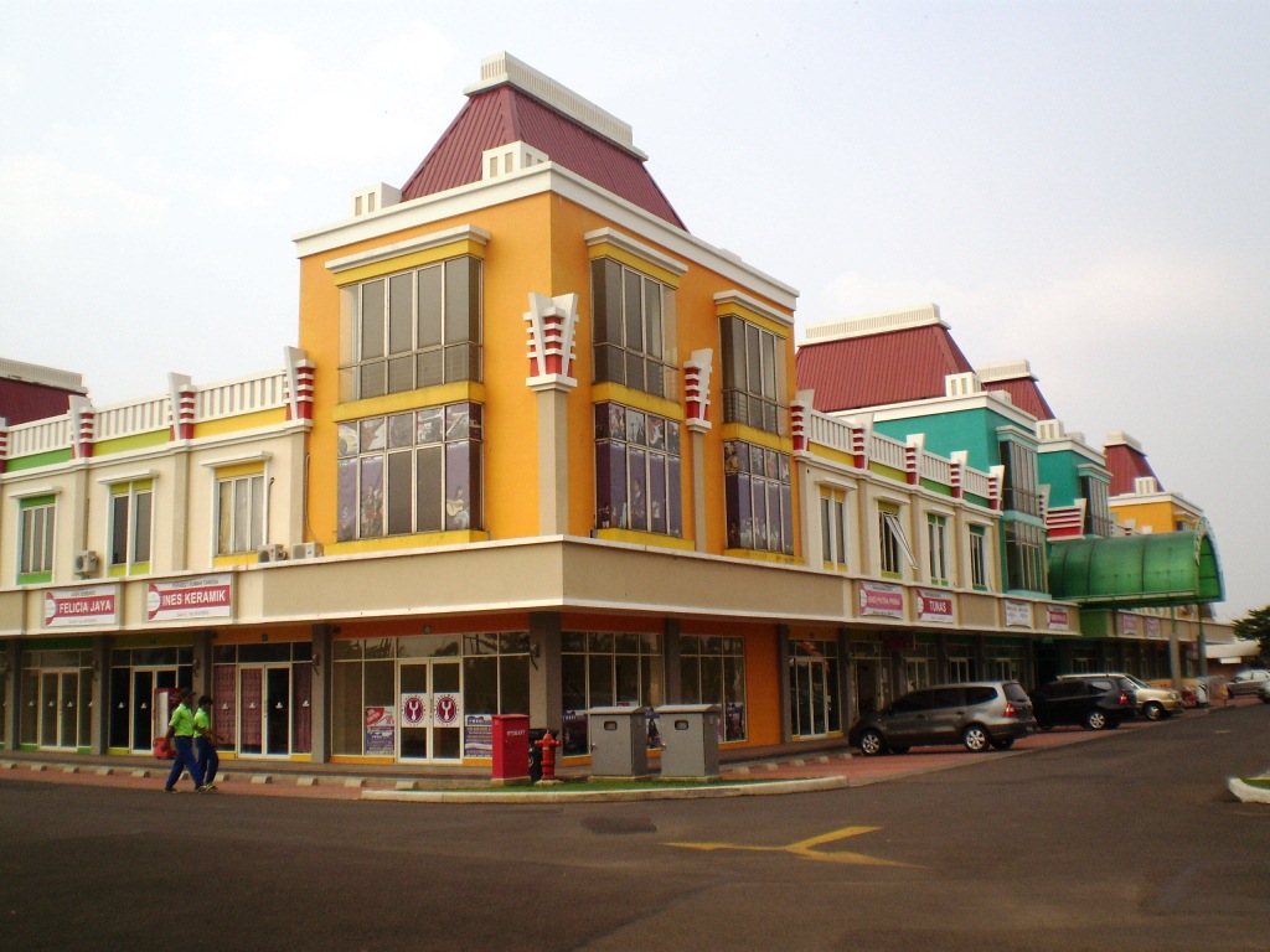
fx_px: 1321
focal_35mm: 36
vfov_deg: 39.7
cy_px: 476
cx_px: 635
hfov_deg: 51.4
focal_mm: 6.3
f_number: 4.6
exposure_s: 1/1250
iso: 64
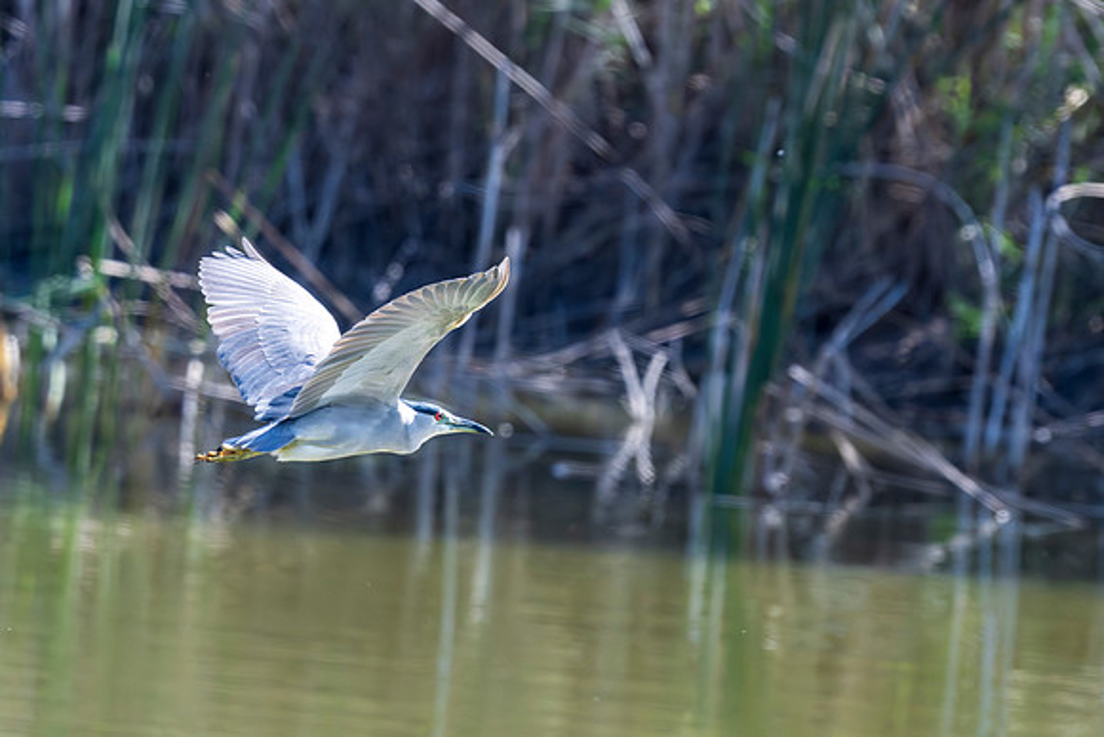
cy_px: 502
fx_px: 31044
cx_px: 173
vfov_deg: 1.4
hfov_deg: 2.0
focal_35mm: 1012
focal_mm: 600
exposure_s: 1/1600
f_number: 10
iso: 2500
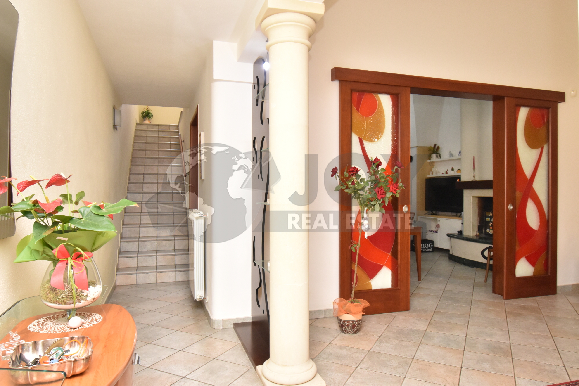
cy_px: 193
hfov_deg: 73.7
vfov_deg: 53.1
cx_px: 290
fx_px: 386
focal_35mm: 24
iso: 1250
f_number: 5.6
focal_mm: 16
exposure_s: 1/60
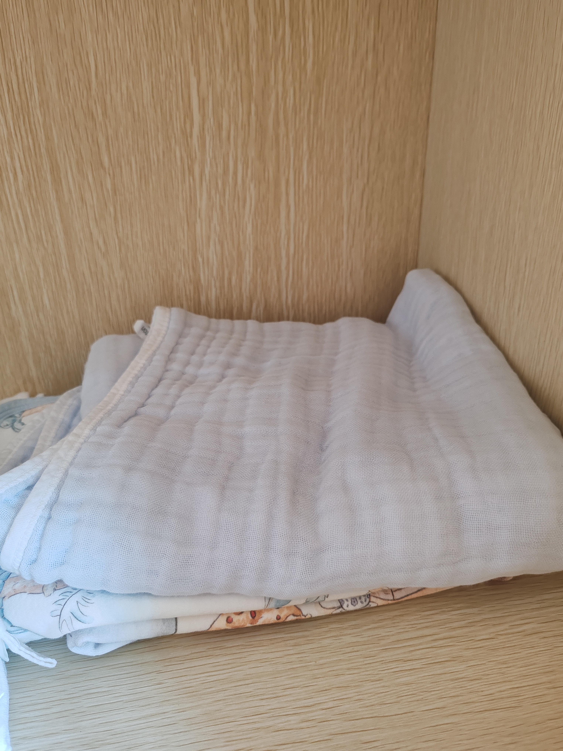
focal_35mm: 27
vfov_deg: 65.3
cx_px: 282
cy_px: 376
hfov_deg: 51.4
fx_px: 586
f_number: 1.9
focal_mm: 6.12
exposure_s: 1/100
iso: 1000
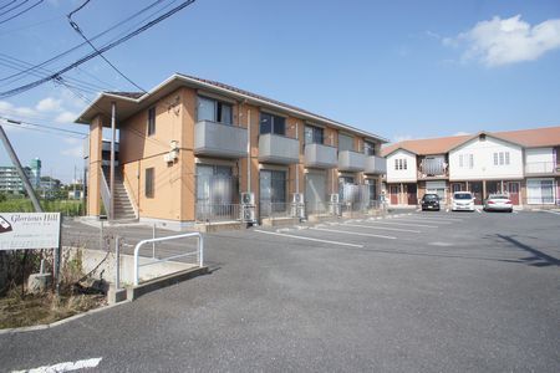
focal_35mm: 24
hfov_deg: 73.7
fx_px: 373
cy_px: 186
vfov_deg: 53.1
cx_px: 280
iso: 400
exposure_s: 1/1000
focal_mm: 16
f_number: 7.1
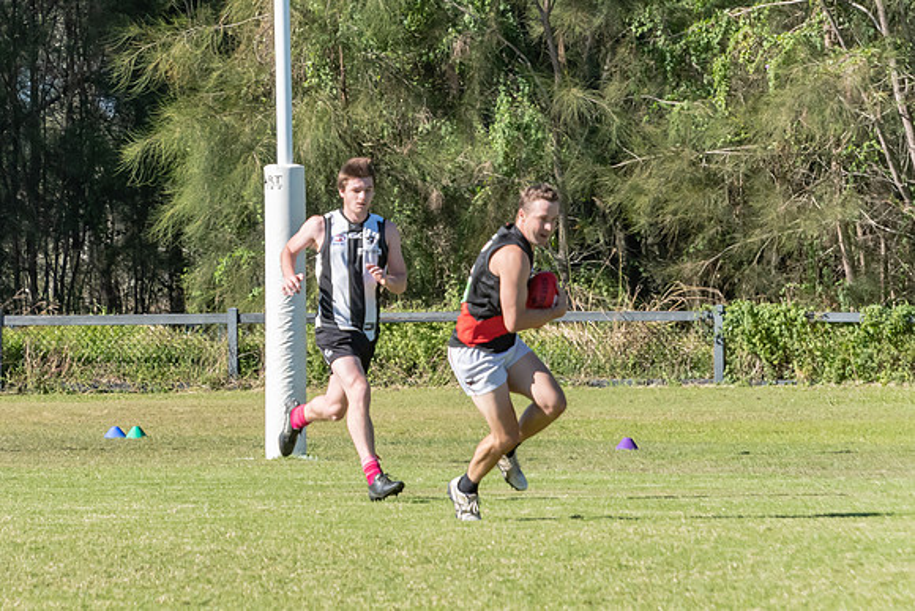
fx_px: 11015
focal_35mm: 433
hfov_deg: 4.8
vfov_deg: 3.2
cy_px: 129
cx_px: 139
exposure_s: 1/1600
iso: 800
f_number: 7.1
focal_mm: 170
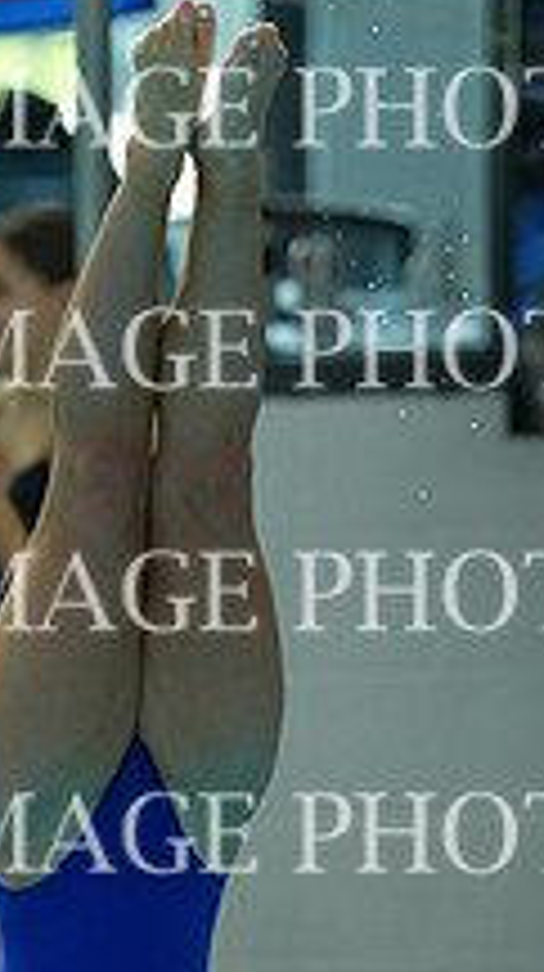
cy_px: 954
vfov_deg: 1.9
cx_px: 263
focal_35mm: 1126
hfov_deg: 1.1
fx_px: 28966
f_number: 4
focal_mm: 400
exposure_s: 1/1600
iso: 4000
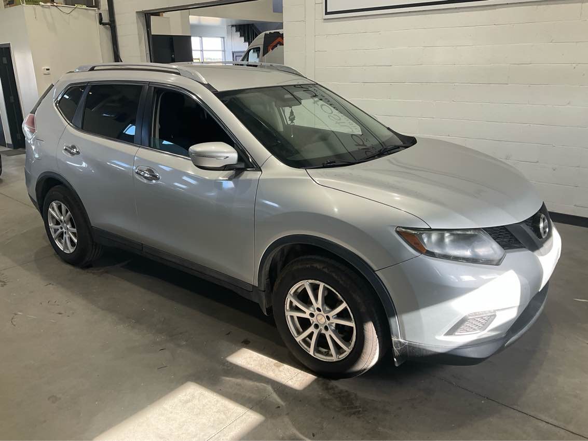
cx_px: 294
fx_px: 493
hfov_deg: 61.7
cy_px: 220
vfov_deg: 48.2
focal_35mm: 29
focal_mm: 3
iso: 40
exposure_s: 1/120
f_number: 1.8
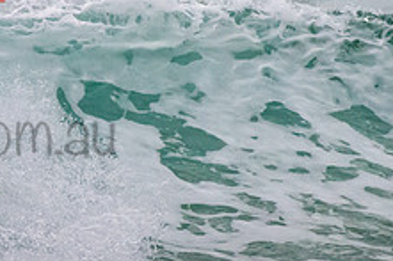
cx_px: -10
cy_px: 43
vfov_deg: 0.9
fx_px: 17584
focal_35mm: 1612
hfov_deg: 1.3
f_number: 5.6
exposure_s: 1/1250
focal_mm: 500
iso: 2800
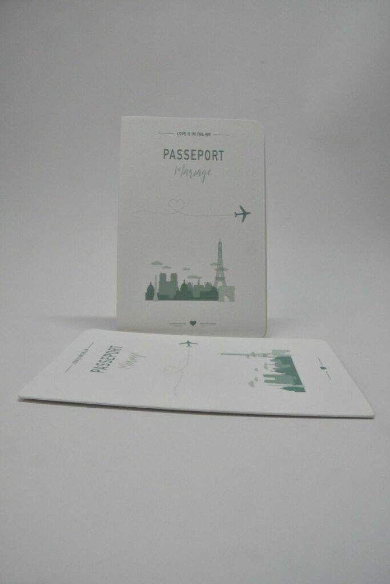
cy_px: 292
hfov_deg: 47.9
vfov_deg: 67.4
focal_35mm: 27
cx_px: 195
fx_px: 439
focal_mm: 18
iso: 2500
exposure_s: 1/200
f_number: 18
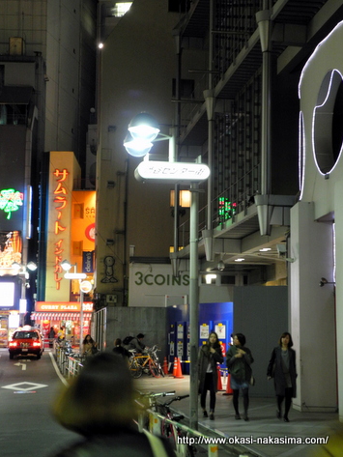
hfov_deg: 21.3
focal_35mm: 69
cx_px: 170
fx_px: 911
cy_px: 227
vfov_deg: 28.2
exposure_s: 1/10.8
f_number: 4
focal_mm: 14.5
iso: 400
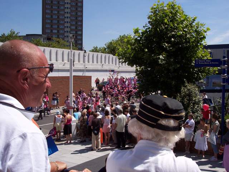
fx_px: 251
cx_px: 114
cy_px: 86
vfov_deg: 37.7
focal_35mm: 38
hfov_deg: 49.0
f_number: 4.8
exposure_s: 1/1000
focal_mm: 8
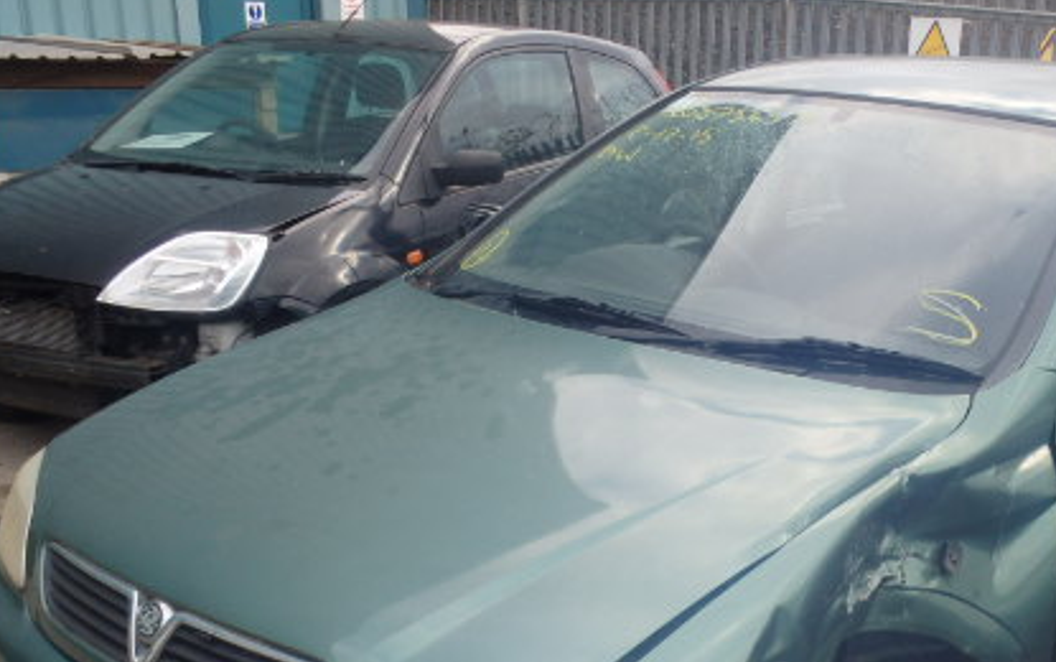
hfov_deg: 40.3
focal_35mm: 49
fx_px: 1411
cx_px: 746
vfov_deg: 25.5
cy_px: 601
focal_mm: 5.4
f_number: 4.1
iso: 125
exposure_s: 1/100
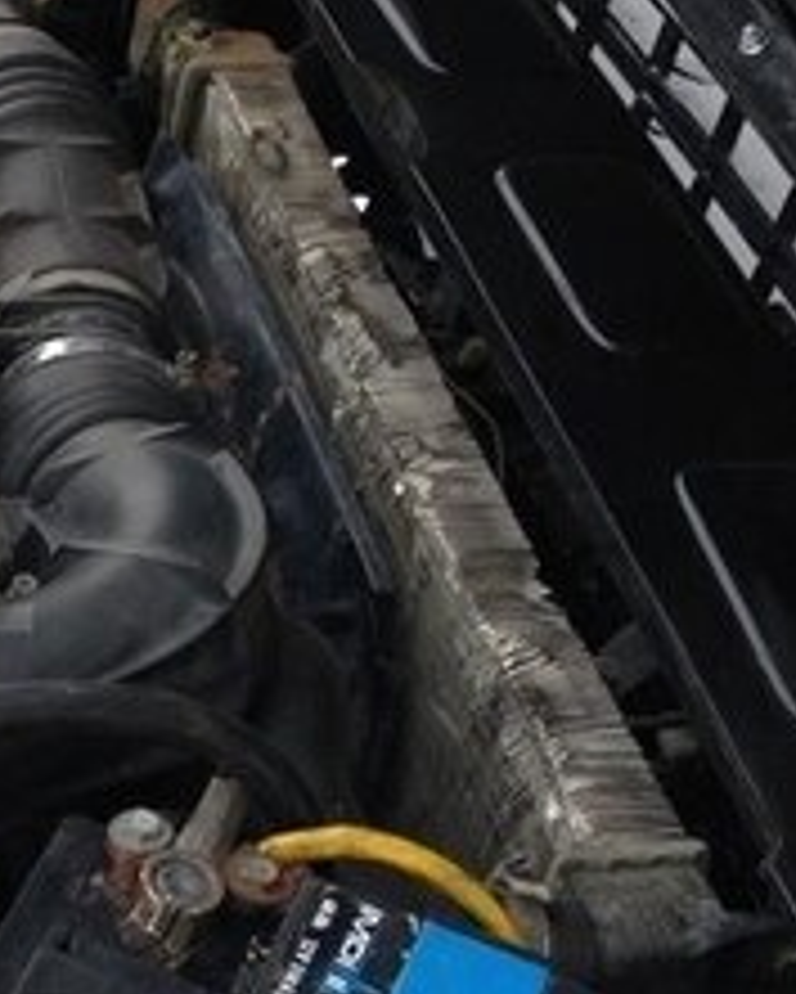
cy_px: 564
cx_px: -427
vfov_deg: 19.9
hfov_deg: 14.8
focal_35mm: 96
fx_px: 2825
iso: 50
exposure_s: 1/120
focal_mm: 4.12
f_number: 2.4
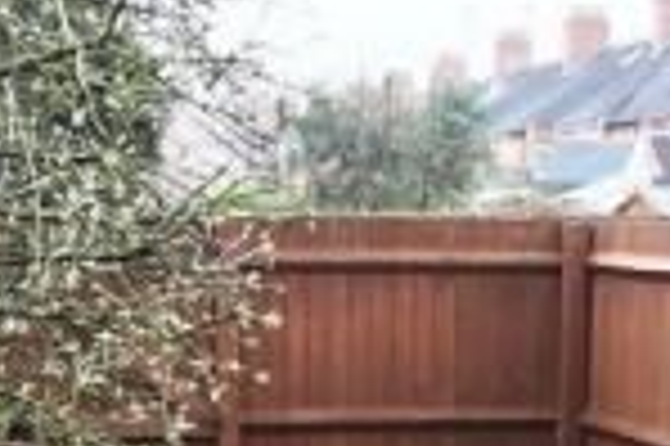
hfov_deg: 17.3
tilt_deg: -14.5
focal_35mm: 118
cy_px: 809
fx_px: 2194
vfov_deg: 10.8
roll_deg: -1.0
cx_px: 470
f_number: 2.2
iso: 25
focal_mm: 4.15
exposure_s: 1/100
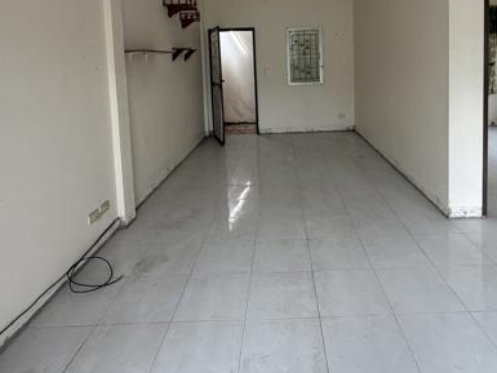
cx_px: 284
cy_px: 85
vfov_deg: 53.7
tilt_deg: -2.2
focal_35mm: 24
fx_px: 345
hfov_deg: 71.2
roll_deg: +2.4
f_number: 2.2
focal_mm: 2.22
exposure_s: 1/121
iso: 200
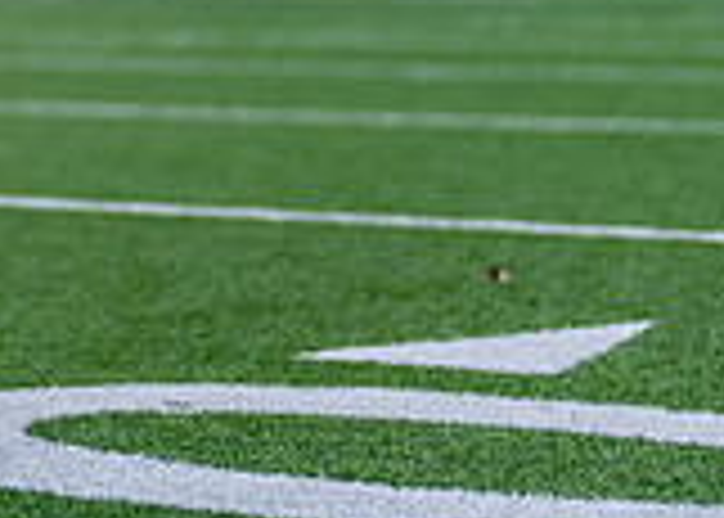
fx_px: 4051
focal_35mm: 197
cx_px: -247
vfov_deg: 7.2
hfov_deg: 10.0
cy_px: -288
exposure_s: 1/640
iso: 320
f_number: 1.2
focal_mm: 50
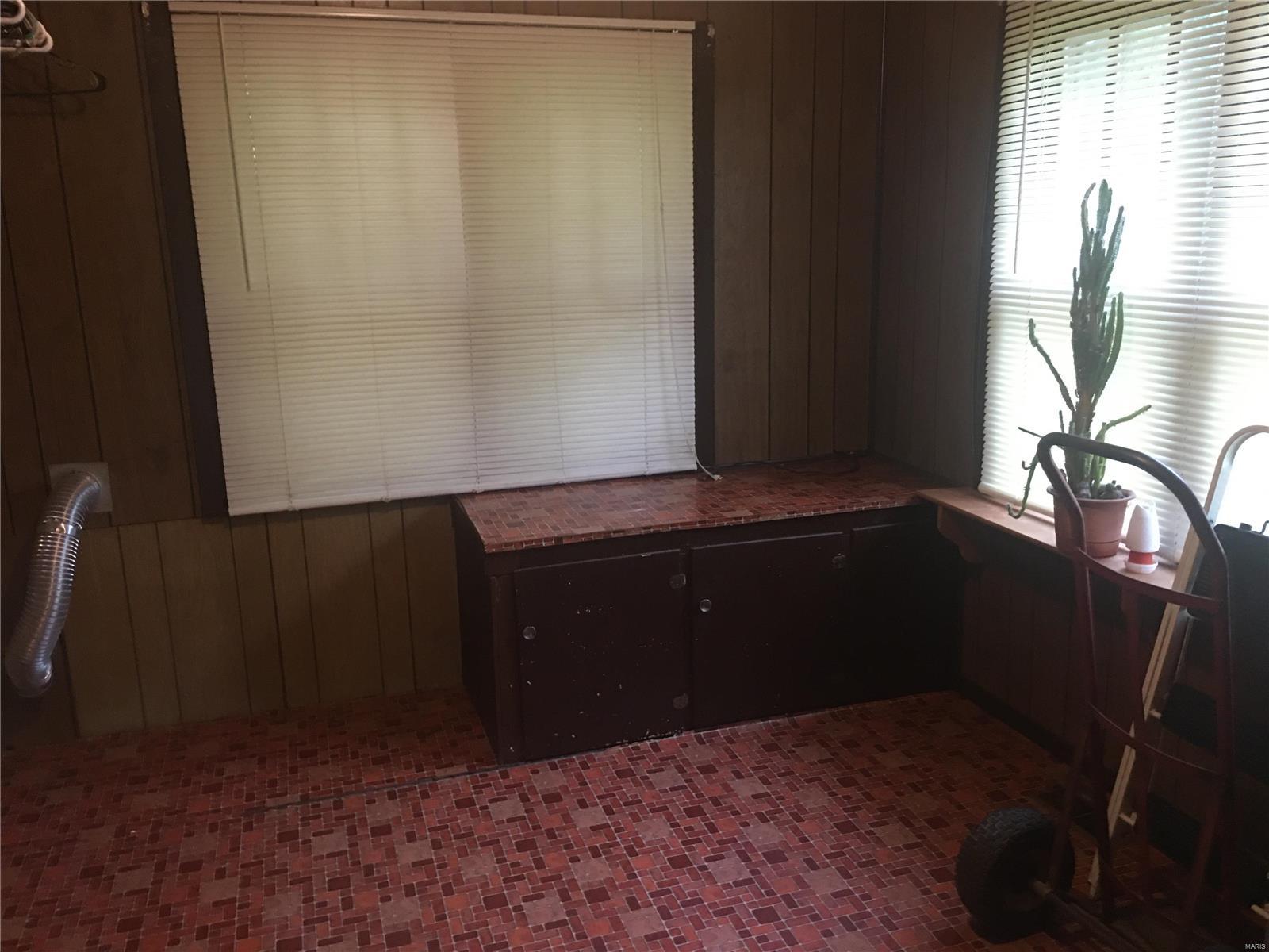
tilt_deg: -9.8
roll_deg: +1.6
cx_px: 634
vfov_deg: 48.2
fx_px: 1063
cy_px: 476
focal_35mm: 29
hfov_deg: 61.7
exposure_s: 1/15
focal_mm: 4.15
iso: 125
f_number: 2.2
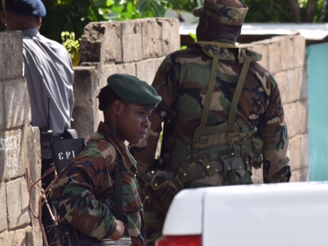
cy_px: 122
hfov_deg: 6.3
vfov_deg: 4.7
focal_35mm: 315
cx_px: 200
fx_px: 2984
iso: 100
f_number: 7.1
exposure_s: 1/200
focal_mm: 170
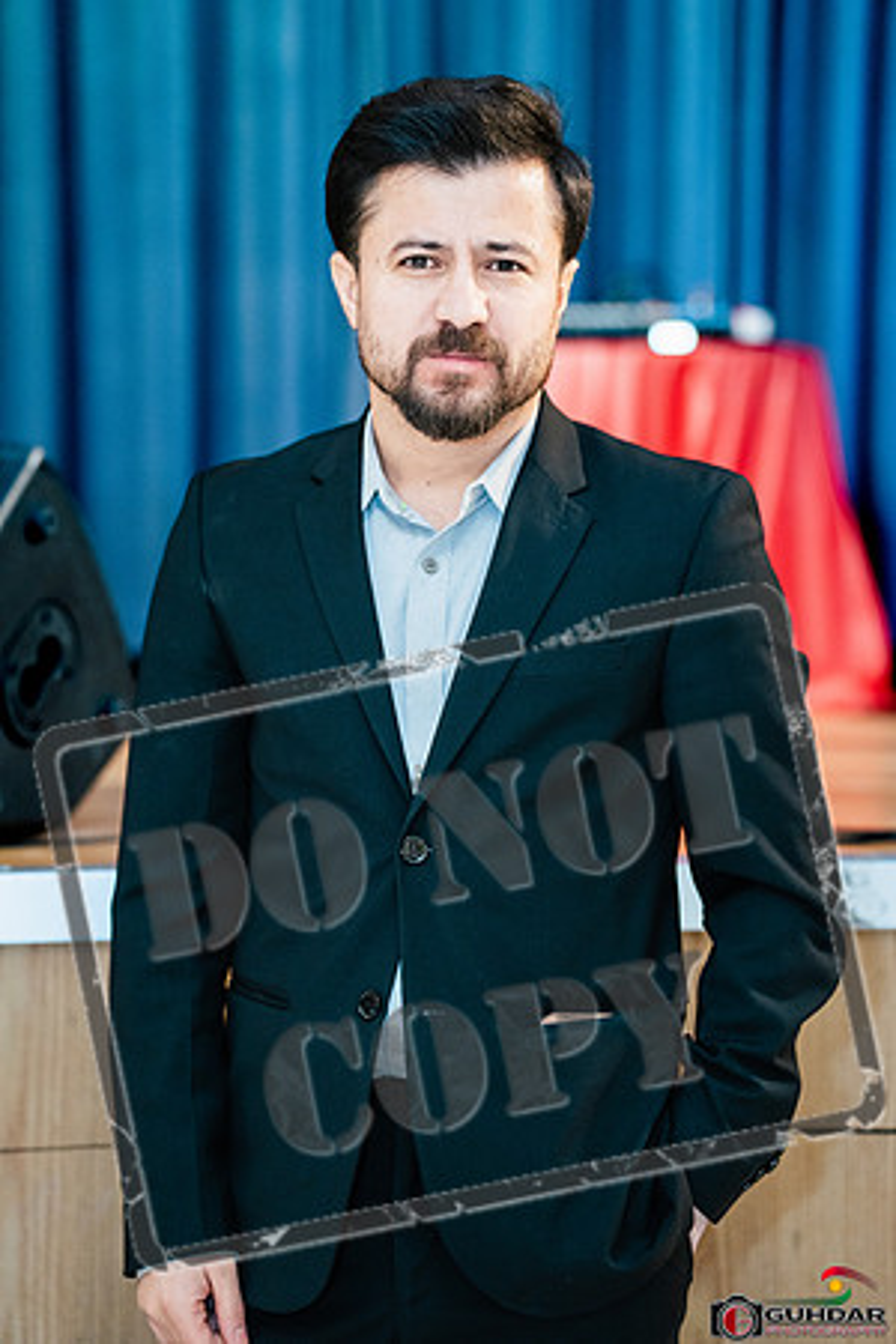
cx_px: 448
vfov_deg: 22.1
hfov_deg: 14.9
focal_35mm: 92
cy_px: 672
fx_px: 3434
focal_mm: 92
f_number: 2.8
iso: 1250
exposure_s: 1/160
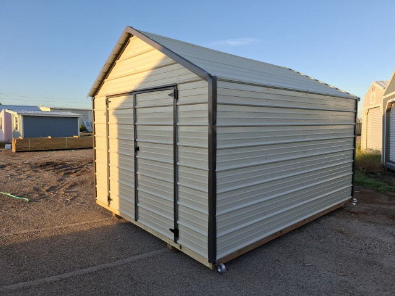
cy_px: 148
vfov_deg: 58.9
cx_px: 198
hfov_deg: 73.9
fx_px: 262
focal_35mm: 23
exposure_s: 1/732
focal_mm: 5.54
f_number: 1.8
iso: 50
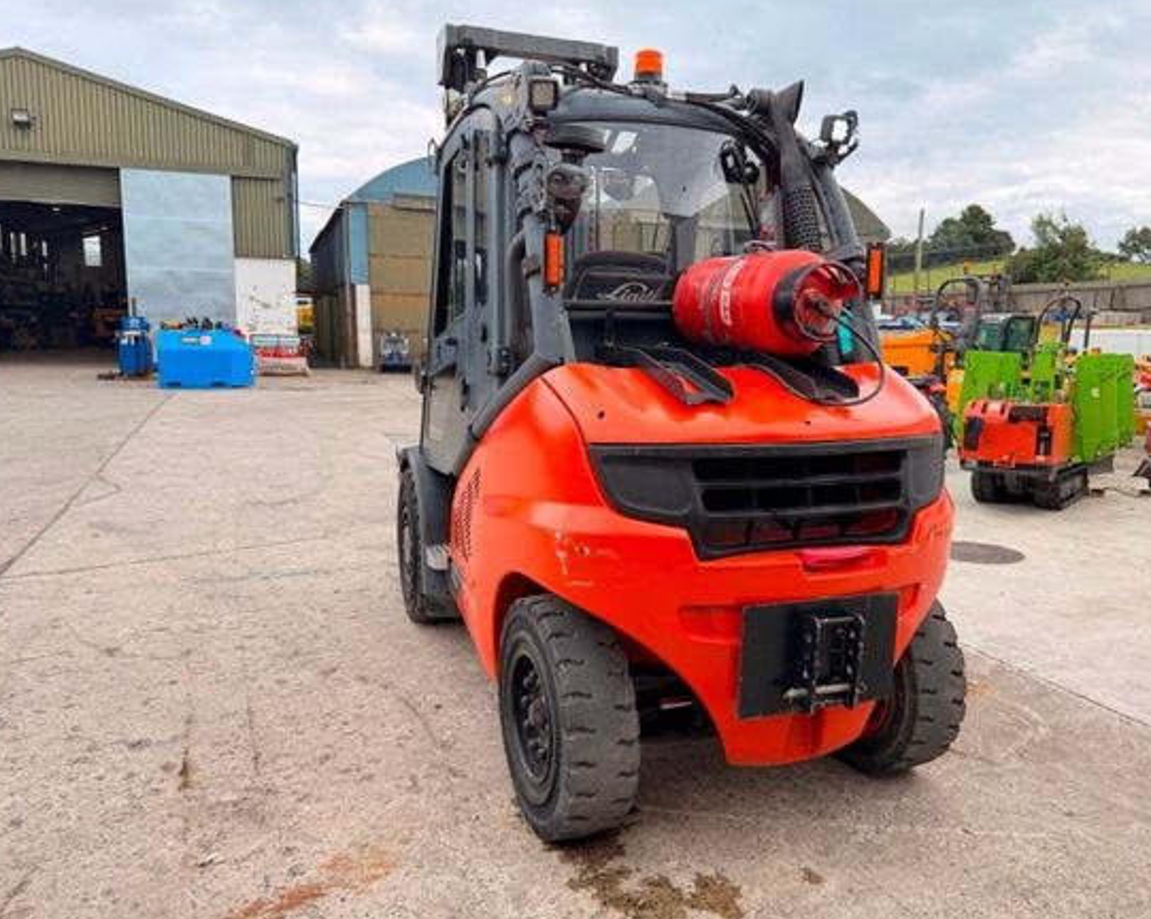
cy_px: 457
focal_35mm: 26
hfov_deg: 66.0
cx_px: 615
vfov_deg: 54.9
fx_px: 885
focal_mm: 6.76
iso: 100
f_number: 1.78
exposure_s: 1/788
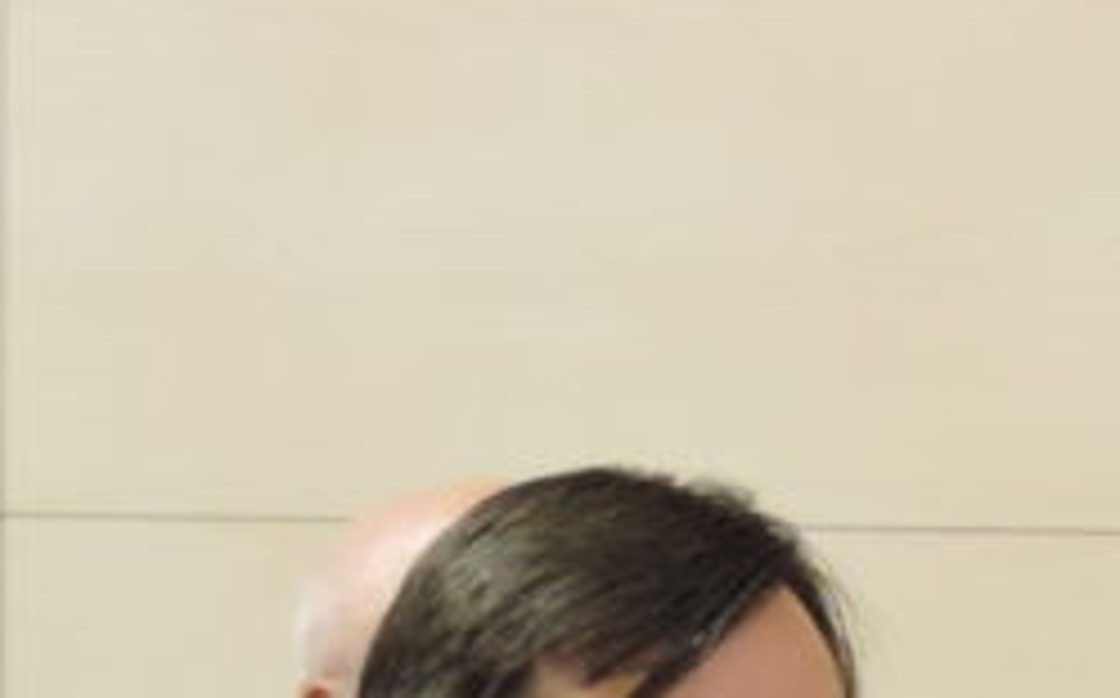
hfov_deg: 5.3
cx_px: -67
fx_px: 11982
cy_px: 1603
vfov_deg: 3.3
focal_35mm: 393
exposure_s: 1/10
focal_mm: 16
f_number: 4.1
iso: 800
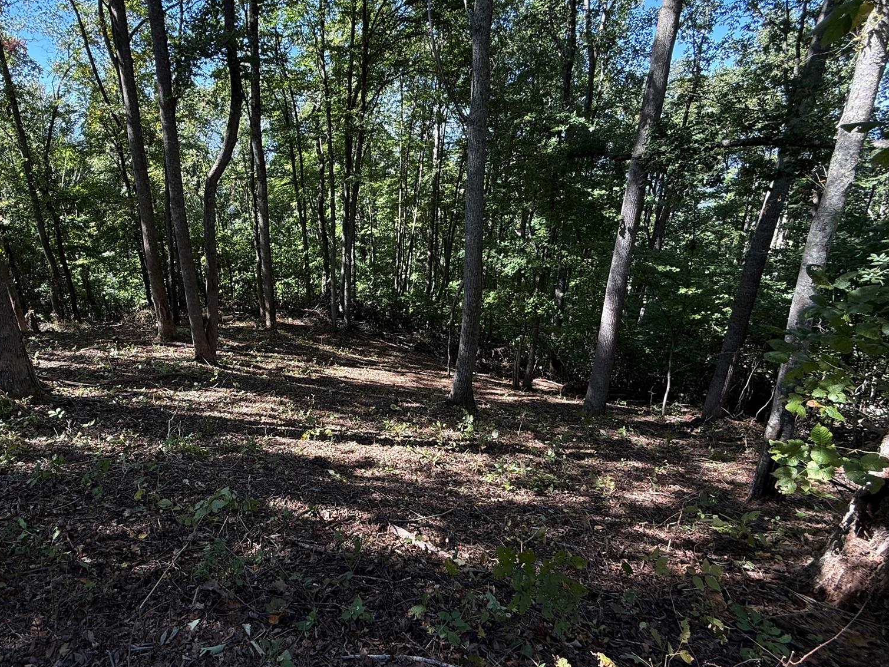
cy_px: 334
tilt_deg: -21.8
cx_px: 341
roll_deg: +0.5
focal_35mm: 19
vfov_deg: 68.7
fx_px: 488
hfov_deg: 83.3
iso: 50
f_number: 2.2
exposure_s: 1/174
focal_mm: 2.22
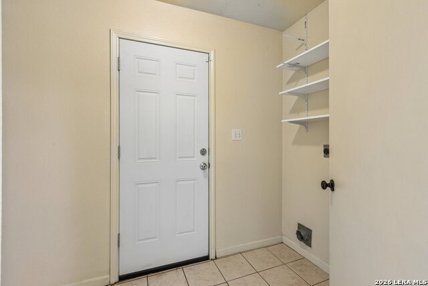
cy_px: 143
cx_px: 214
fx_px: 190
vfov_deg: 73.8
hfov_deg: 96.7
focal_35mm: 16
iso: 800
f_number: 8
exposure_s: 1/15
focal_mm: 16
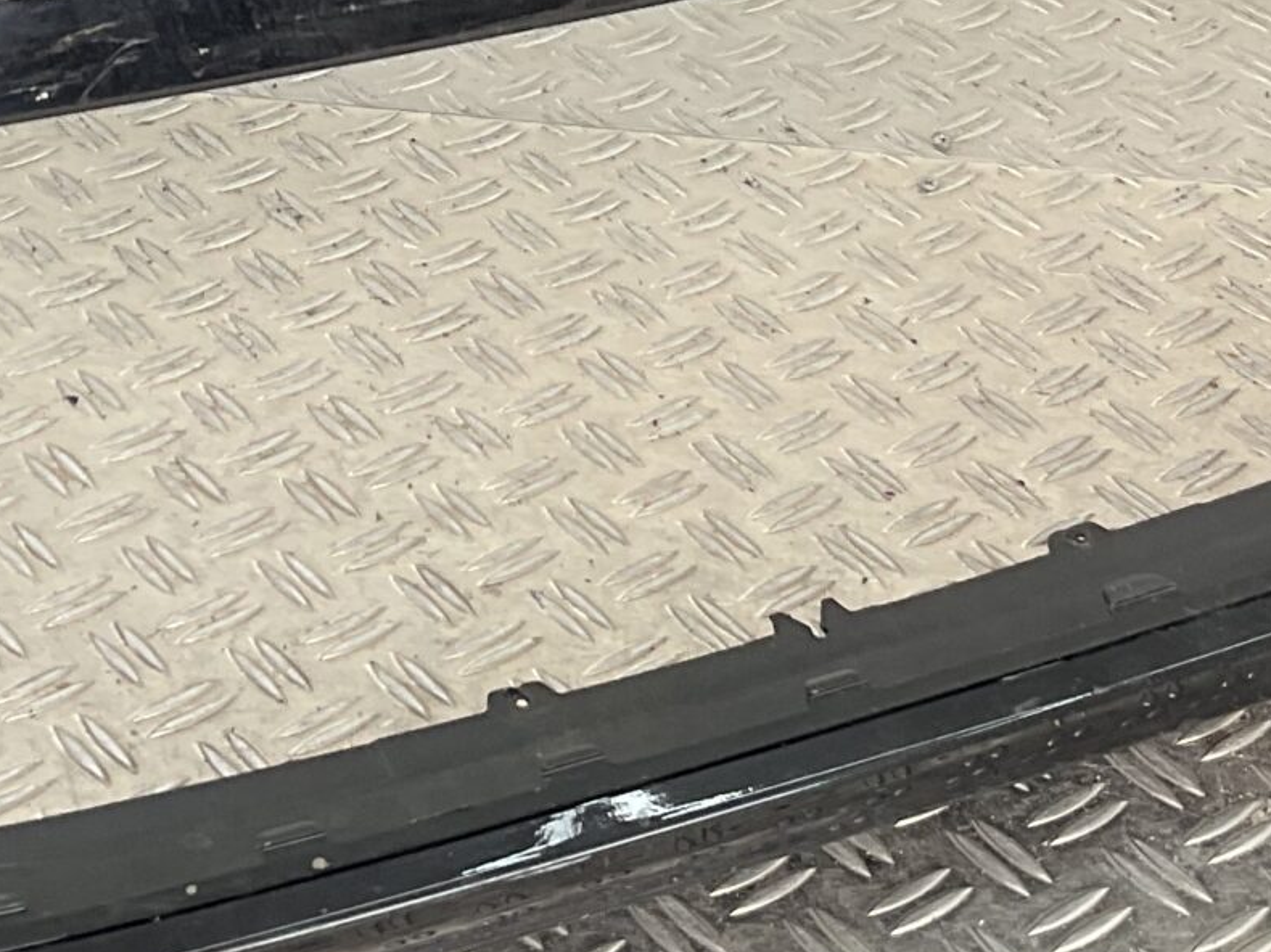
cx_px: 455
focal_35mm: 94
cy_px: -188
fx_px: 3450
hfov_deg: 20.8
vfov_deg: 15.2
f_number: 1.8
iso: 25
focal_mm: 3
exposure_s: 1/120
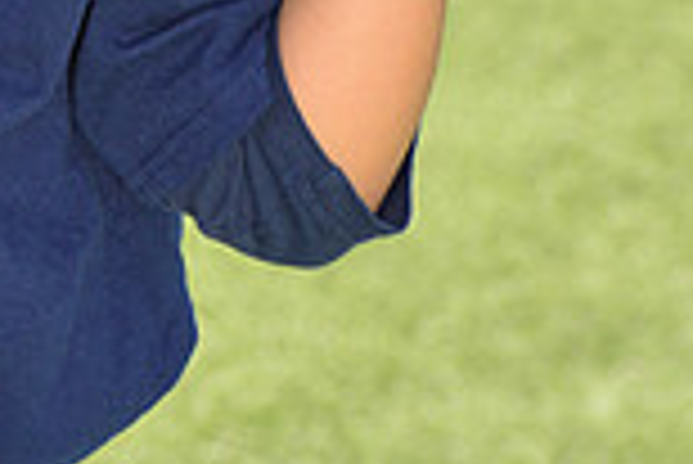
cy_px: -250
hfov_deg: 3.2
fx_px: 12312
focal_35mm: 639
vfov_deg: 2.2
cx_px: -284
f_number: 11
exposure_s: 1/250
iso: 250
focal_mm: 170
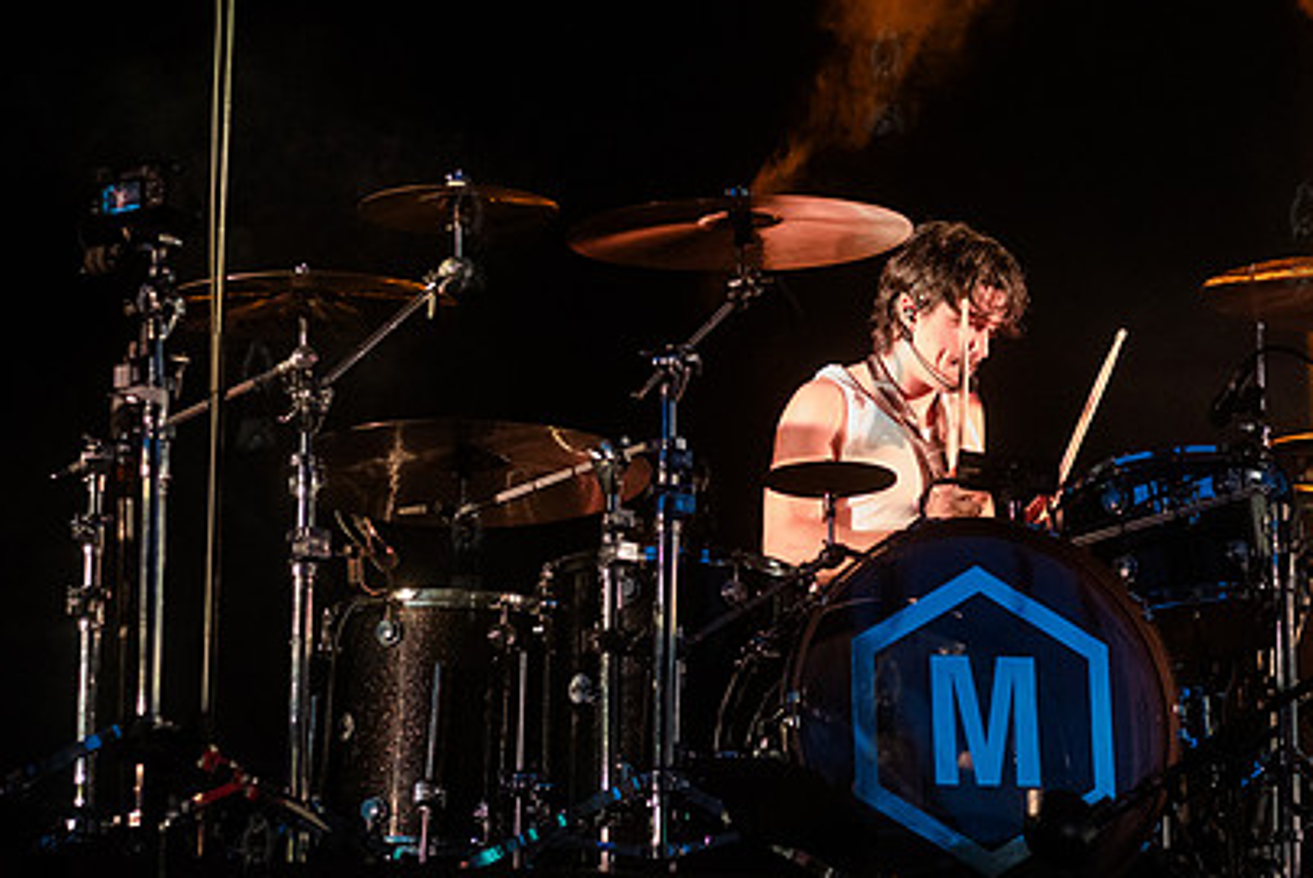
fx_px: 4197
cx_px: 883
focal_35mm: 115
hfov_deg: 17.7
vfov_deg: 11.9
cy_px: 392
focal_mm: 80
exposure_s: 1/640
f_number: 4
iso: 6400
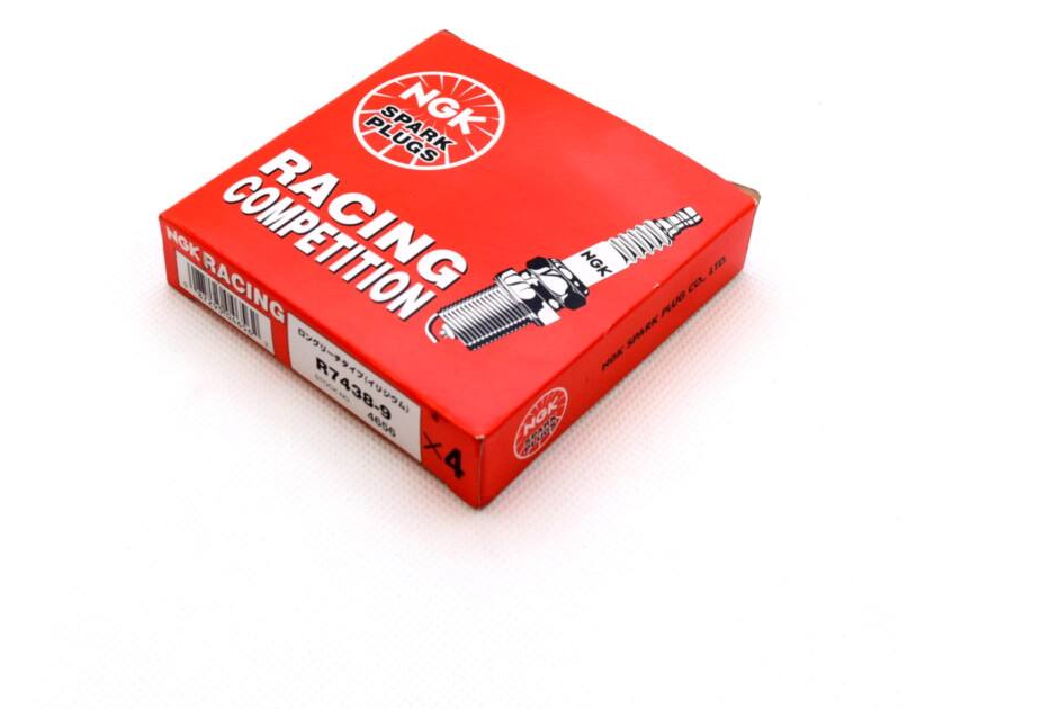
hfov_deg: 36.3
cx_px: 450
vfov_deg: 24.5
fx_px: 1615
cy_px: 177
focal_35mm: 55
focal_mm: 23
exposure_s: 1/250
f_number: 8
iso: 400
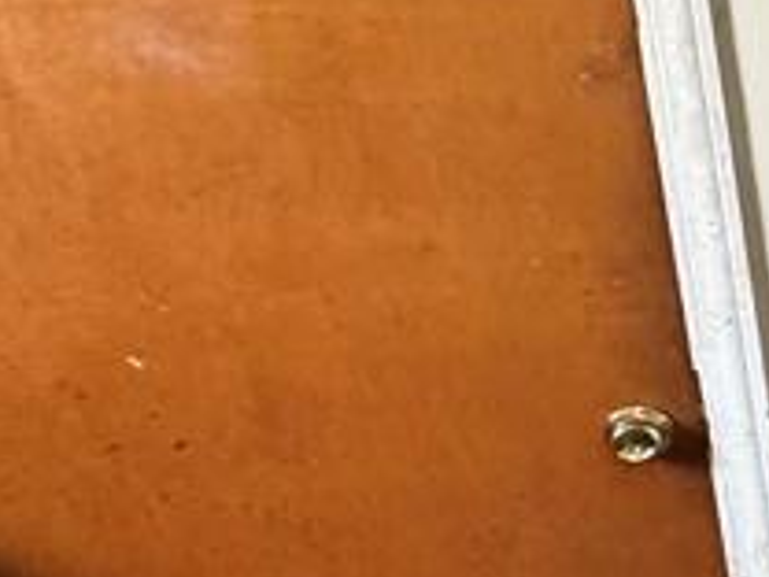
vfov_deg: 21.3
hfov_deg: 15.4
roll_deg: -0.3
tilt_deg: -12.6
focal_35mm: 69
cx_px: 1826
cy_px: 340
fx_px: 1533
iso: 500
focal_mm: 2.22
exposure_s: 1/60
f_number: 2.2
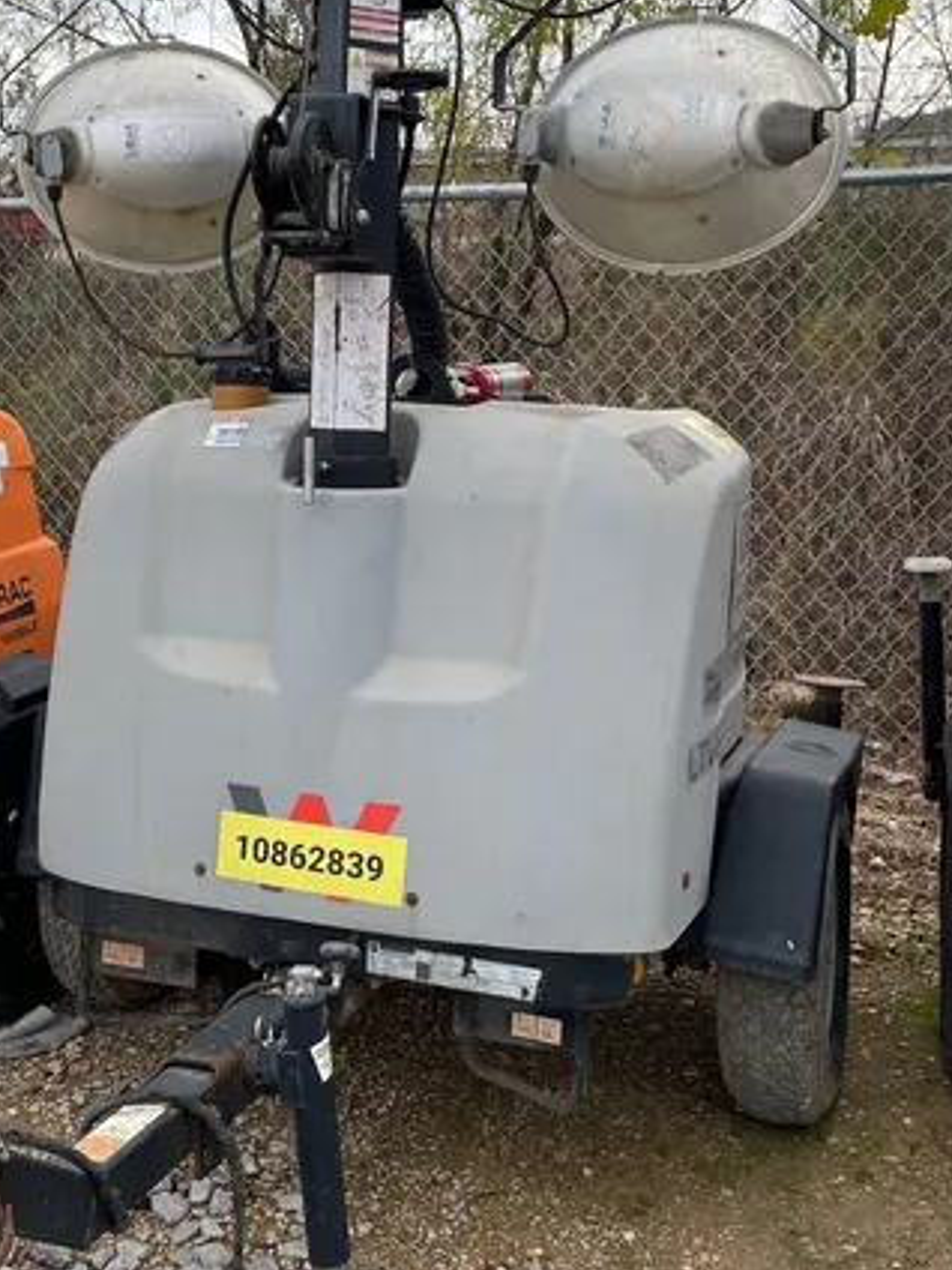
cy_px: 481
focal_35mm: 45
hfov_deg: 32.1
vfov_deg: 41.8
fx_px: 1650
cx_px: 368
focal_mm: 4.2
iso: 50
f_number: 1.6
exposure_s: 1/1082
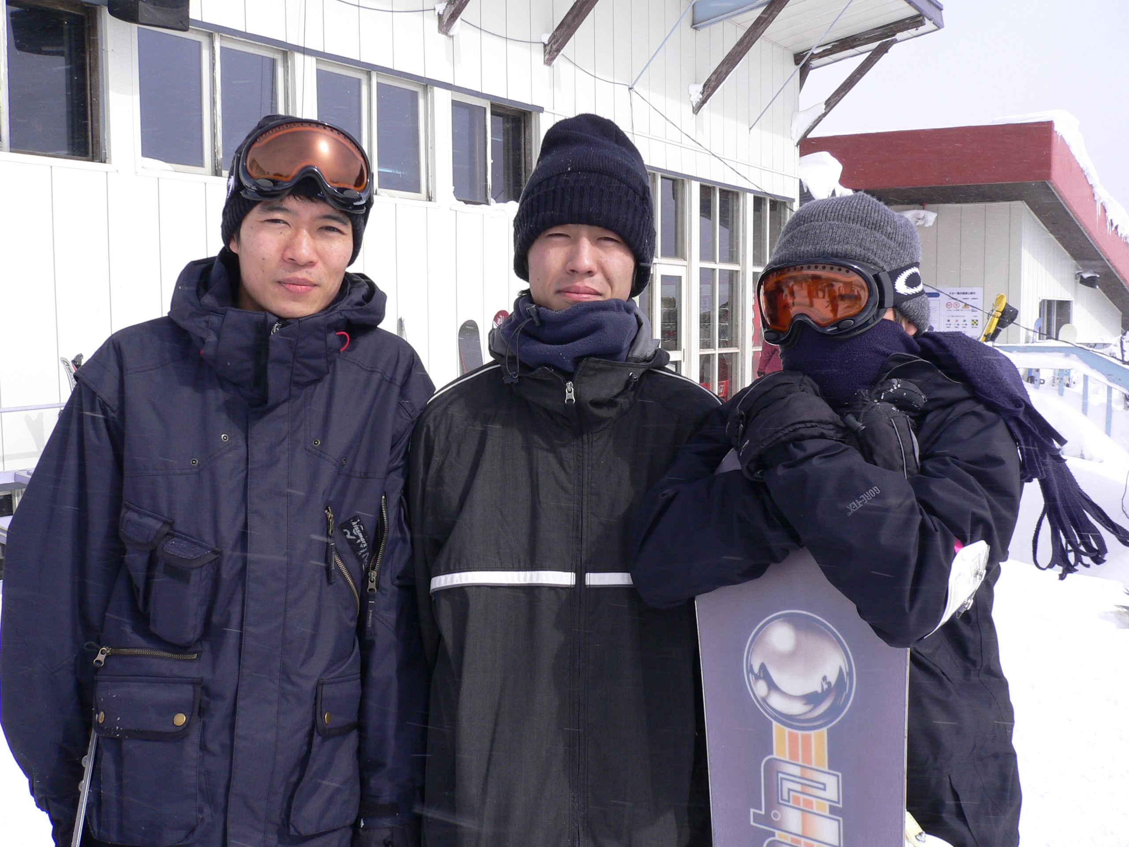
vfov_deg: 40.7
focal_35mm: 35
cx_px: 564
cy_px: 424
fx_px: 1142
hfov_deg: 52.6
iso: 80
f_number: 5.6
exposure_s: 1/400
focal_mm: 5.8
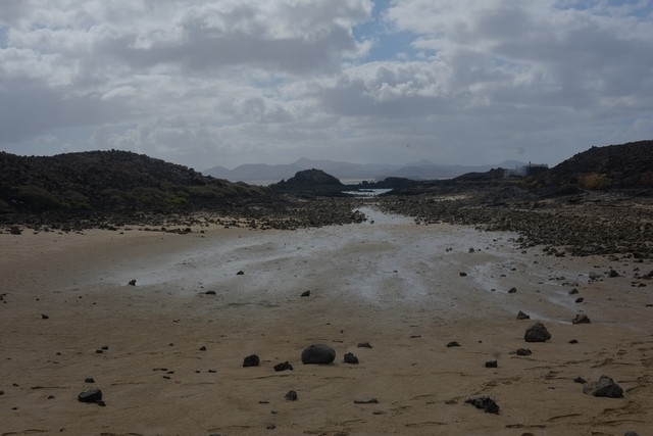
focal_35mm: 41
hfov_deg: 47.4
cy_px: 218
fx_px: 744
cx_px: 326
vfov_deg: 32.6
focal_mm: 27
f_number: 16
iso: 200
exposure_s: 1/450
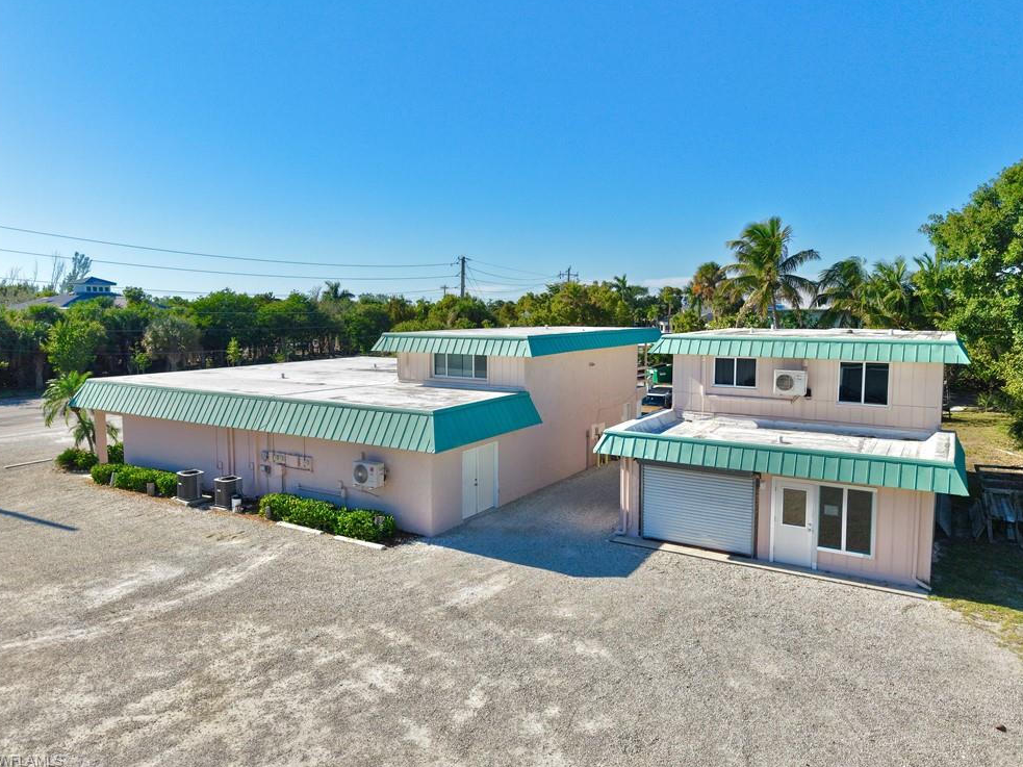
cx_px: 518
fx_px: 739
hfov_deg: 69.4
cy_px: 370
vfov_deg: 54.9
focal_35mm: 25
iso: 100
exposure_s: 1/500
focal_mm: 8.67
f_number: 1.8
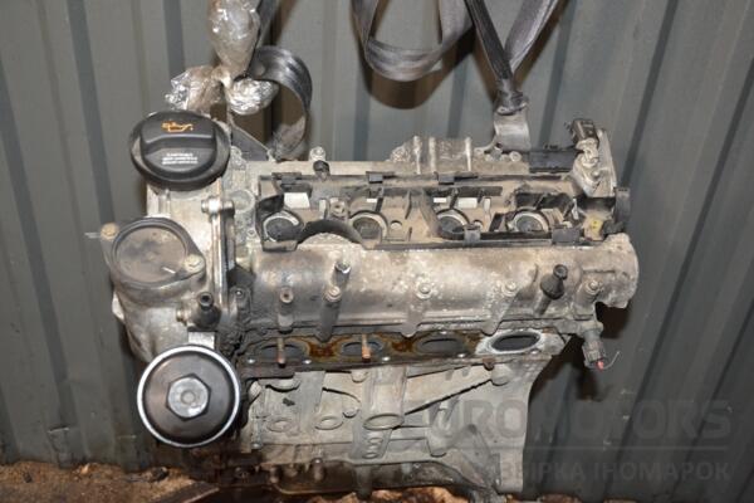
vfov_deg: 29.9
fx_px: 942
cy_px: 252
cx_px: 377
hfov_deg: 43.6
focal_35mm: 45
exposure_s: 1/60
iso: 800
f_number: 5
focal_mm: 30
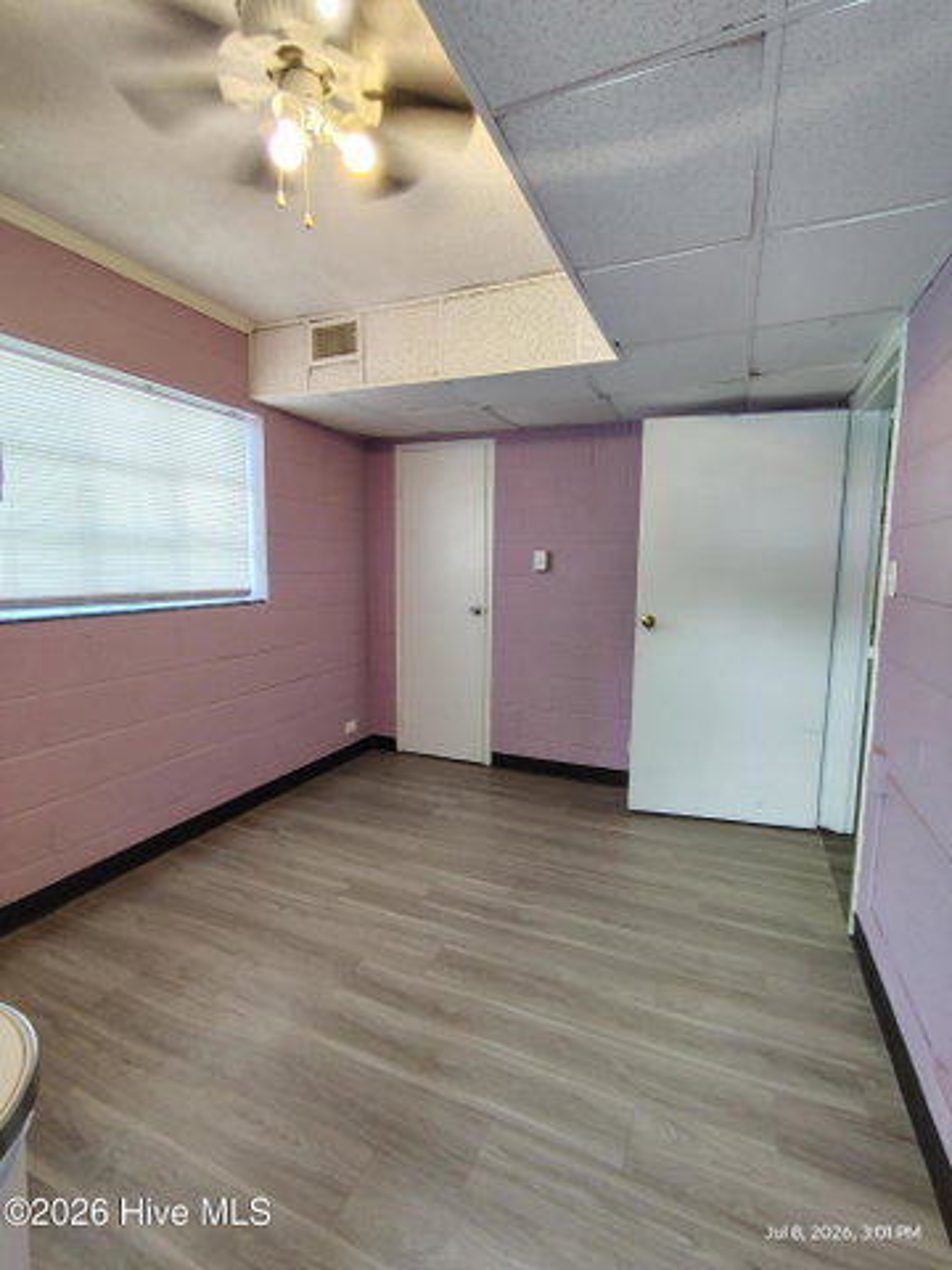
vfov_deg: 94.5
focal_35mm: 16
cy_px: 635
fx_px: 587
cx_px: 476
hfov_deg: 78.1
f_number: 2.2
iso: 351
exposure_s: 1/40
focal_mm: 2.13
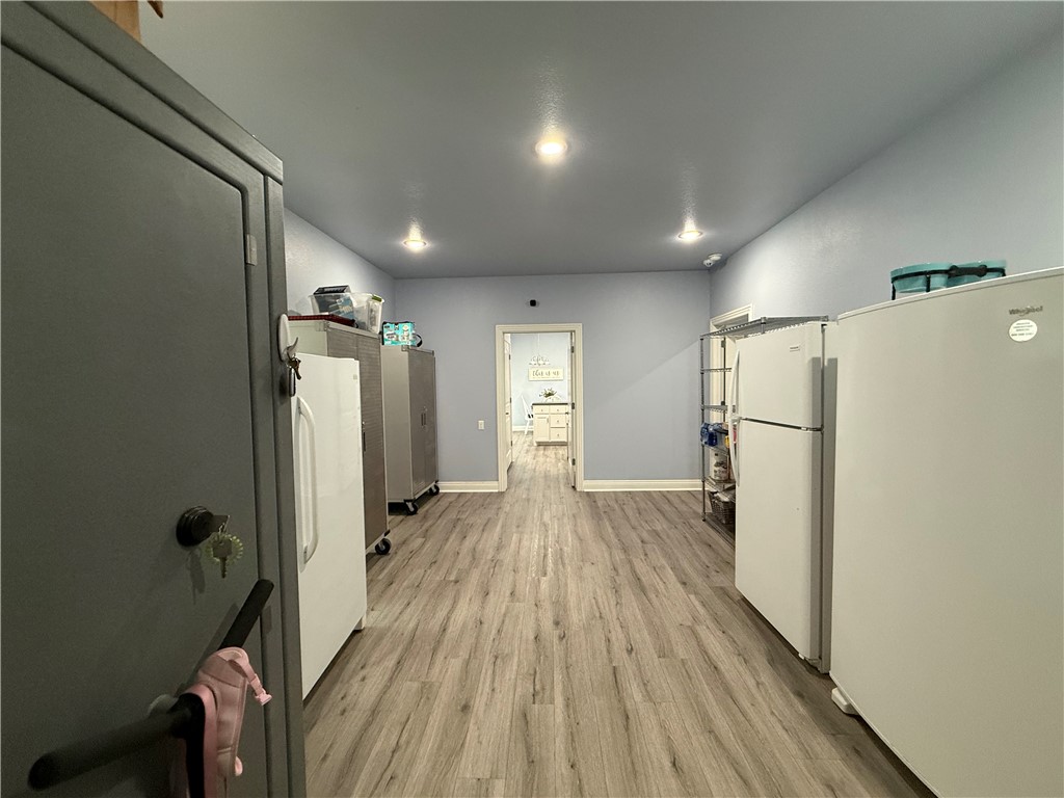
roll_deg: +0.5
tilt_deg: -1.1
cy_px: 399
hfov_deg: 102.1
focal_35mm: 14
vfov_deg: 85.7
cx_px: 532
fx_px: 430
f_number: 2.2
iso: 400
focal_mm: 2.22
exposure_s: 1/60
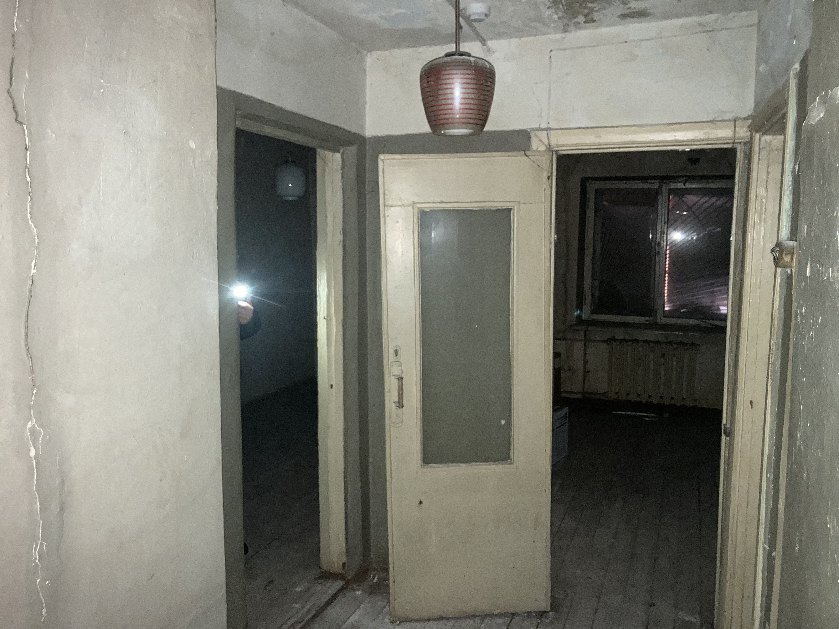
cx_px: 420
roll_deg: -0.4
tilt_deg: -6.2
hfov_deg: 63.4
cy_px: 314
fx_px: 679
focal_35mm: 28
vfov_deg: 49.7
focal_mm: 3.99
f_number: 1.8
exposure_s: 1/4
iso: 320
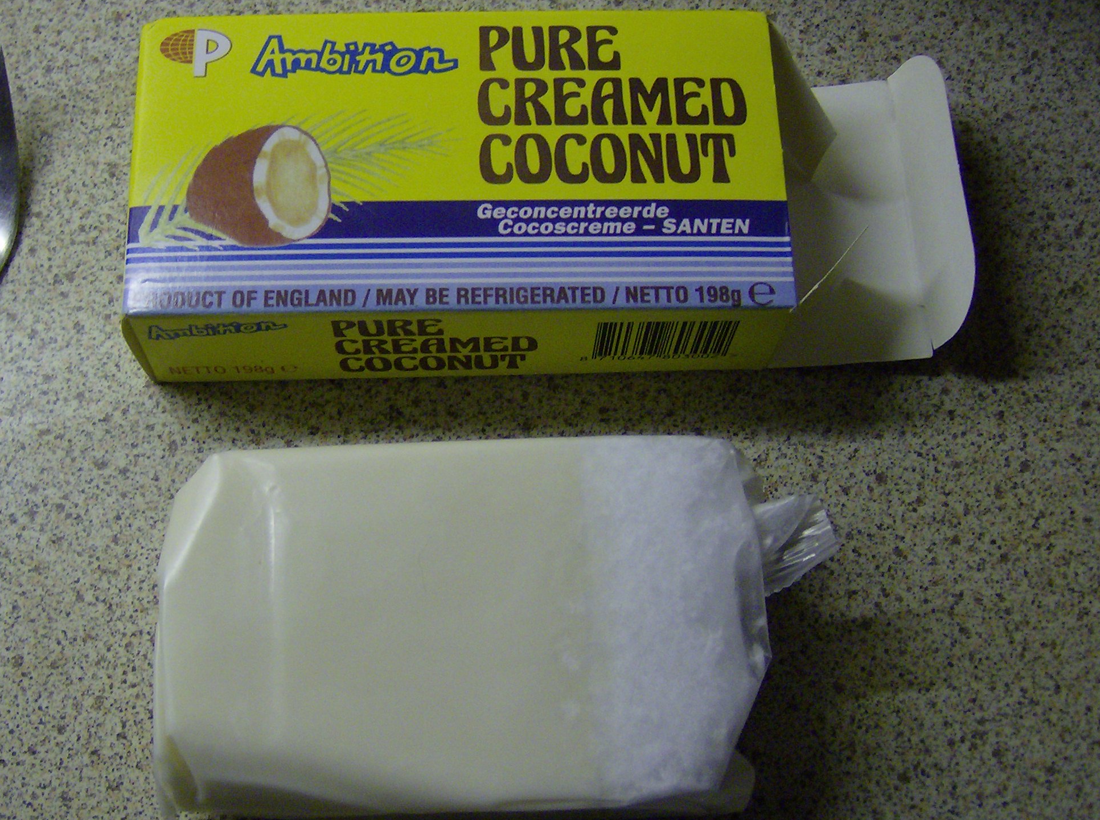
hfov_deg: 39.6
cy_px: 463
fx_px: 1522
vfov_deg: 30.1
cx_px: 438
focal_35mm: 48
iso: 200
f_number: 2.8
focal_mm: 6
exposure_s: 1/48.5
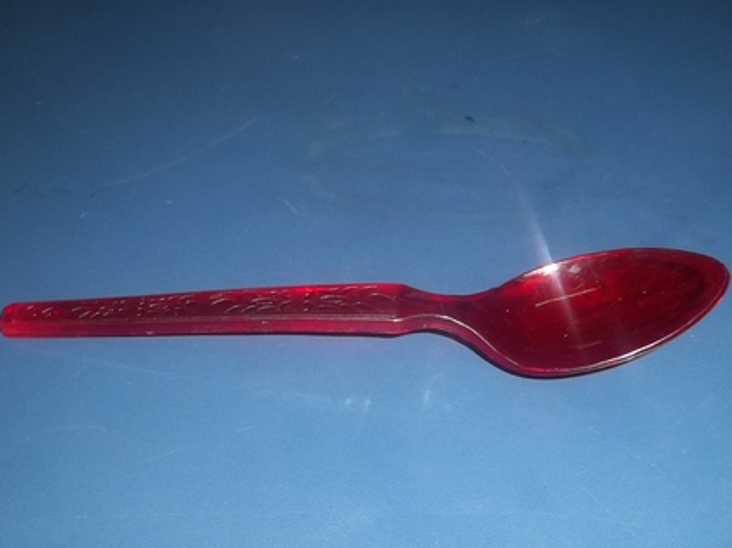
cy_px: 310
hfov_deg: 43.9
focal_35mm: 43
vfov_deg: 33.5
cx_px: 353
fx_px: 909
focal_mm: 6.5
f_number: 3.1
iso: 64
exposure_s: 1/30
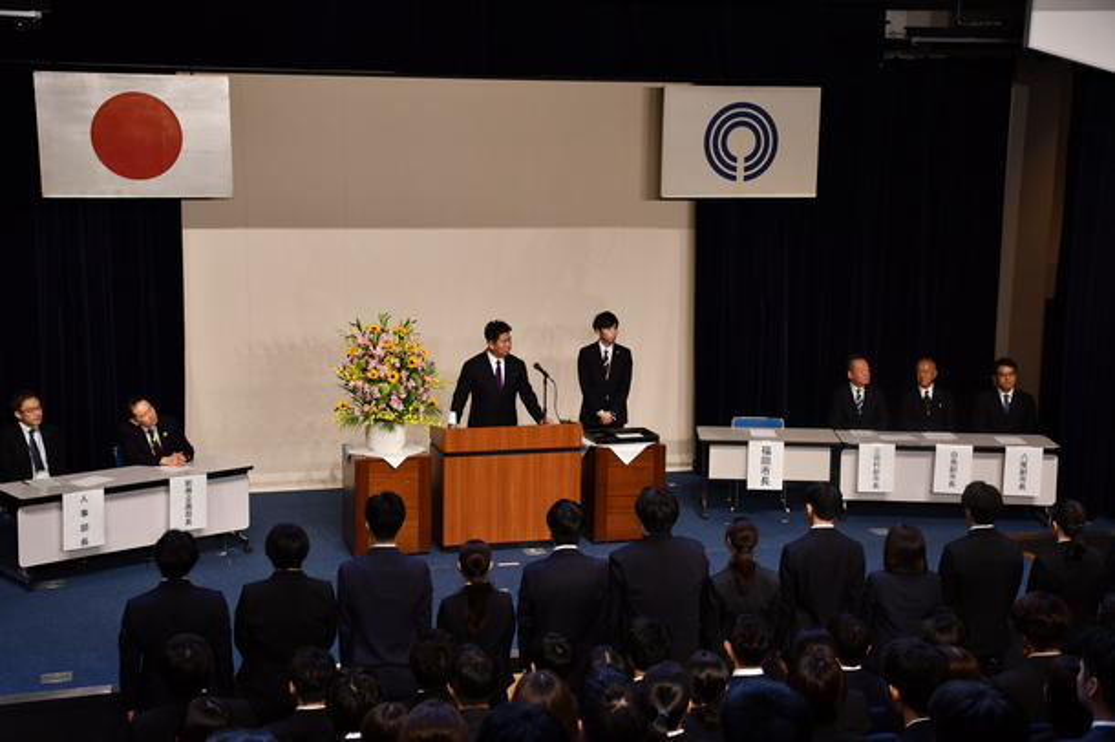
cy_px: 371
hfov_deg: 38.2
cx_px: 558
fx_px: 1610
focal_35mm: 52
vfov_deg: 26.0
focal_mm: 35
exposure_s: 1/250
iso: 720
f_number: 4.2
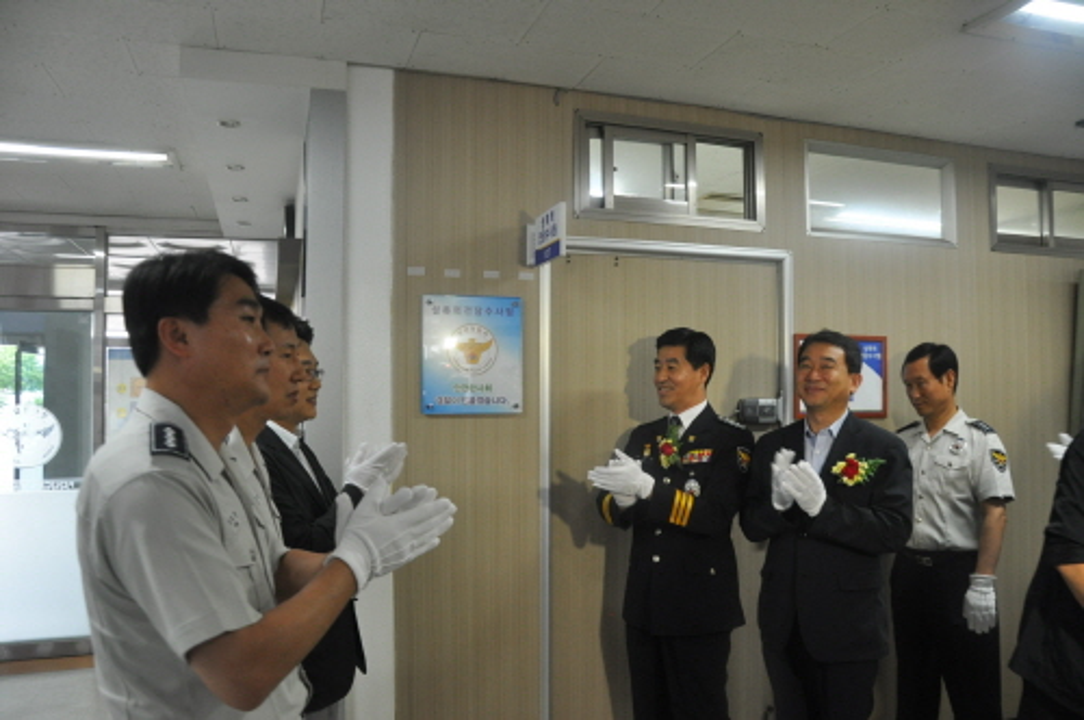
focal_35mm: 27
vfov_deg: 47.8
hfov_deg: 67.4
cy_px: 360
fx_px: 812
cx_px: 542
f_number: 4
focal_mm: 18
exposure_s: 1/60
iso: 800
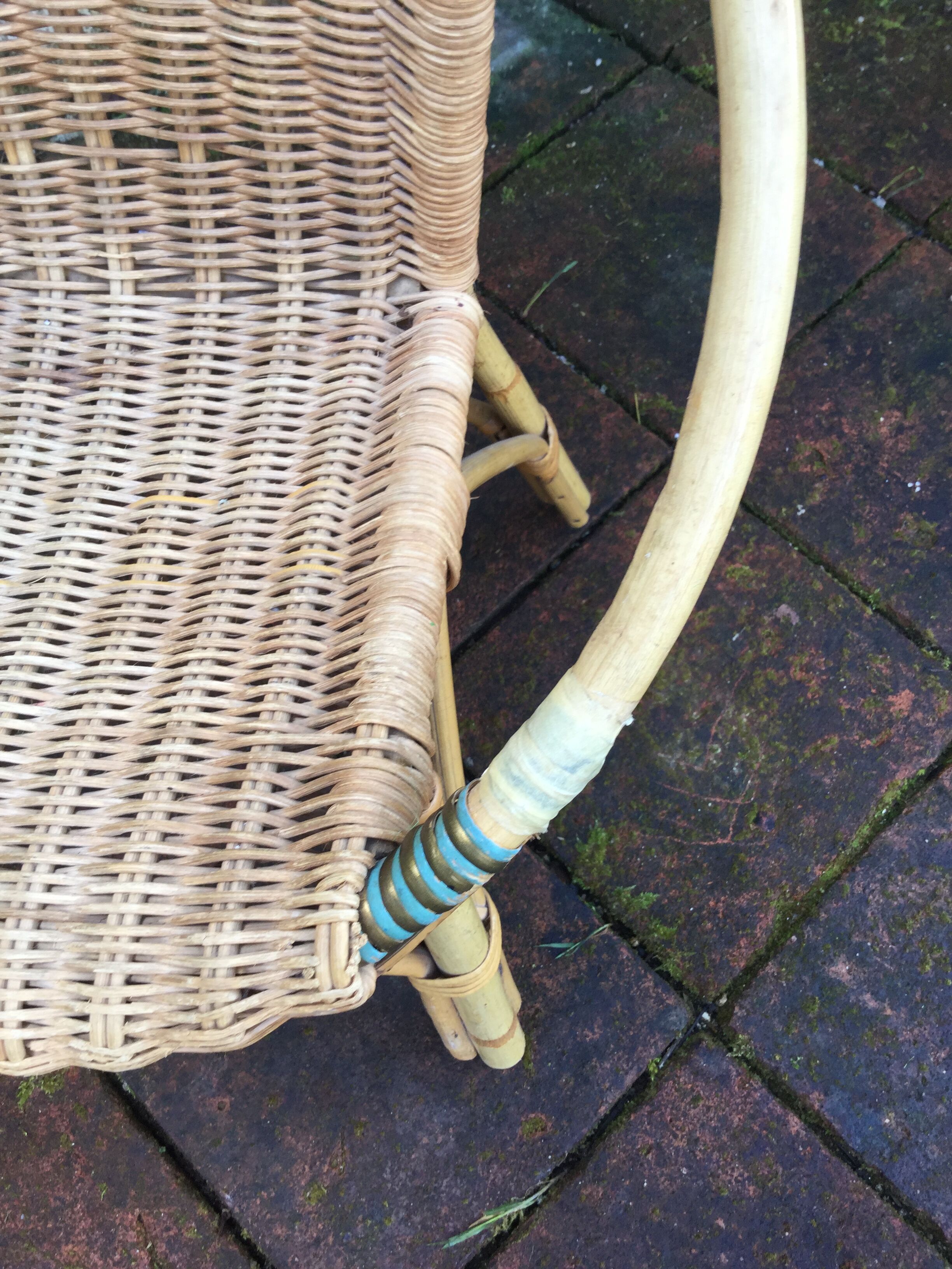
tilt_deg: -67.5
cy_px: 634
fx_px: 1137
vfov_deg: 58.4
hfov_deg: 45.4
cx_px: 476
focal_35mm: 31
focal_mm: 3.3
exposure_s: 1/50
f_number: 2.4
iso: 32
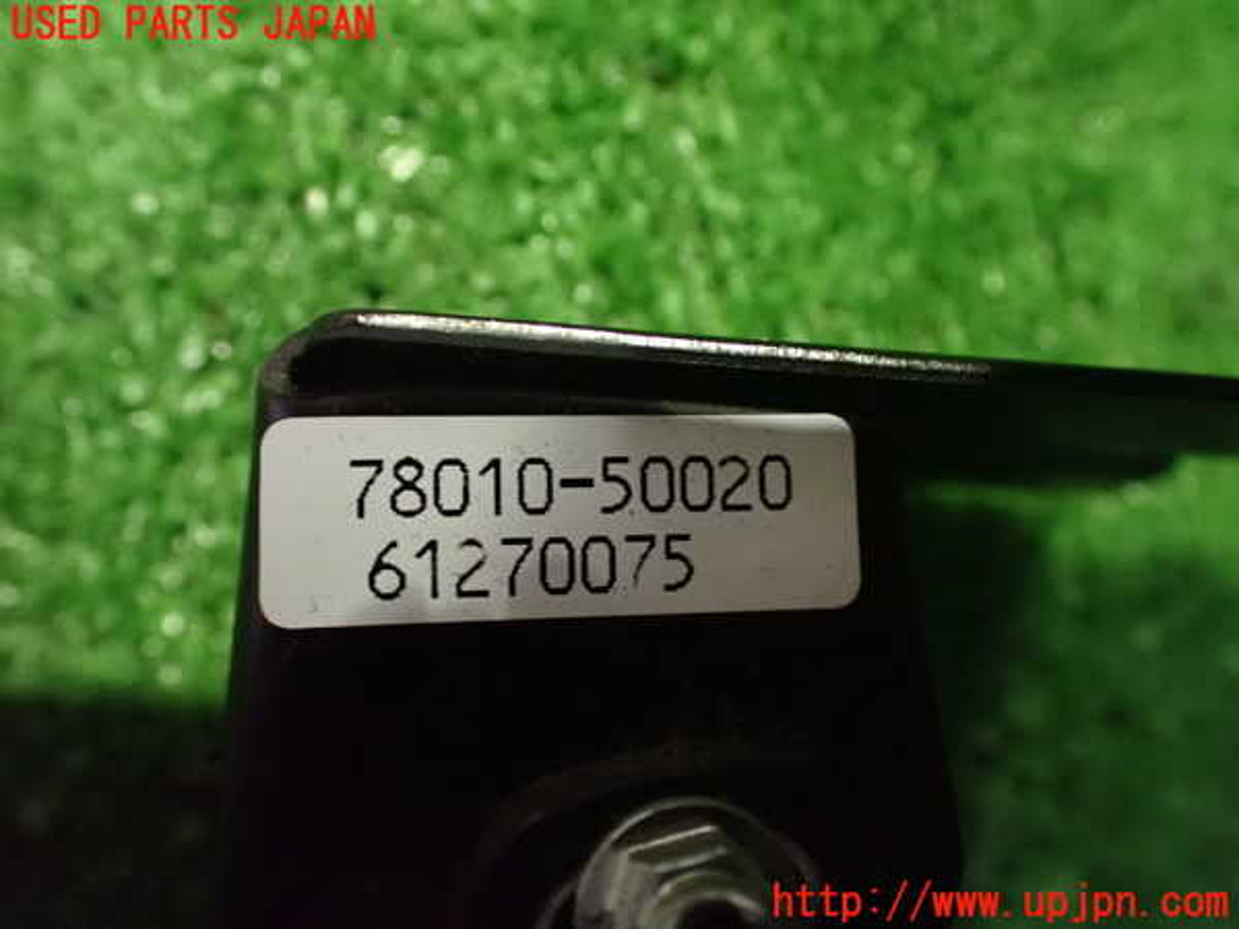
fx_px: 1074
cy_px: 464
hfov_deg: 60.0
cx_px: 620
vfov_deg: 46.8
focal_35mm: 30
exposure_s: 1/30
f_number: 2.3
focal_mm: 5.4
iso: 1600
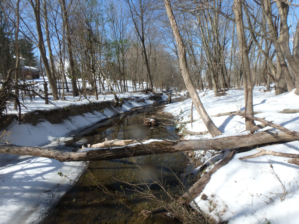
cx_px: 150
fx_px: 181
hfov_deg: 79.0
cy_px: 112
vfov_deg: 63.4
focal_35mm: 21
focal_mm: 3.7
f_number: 6
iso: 125
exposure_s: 1/400
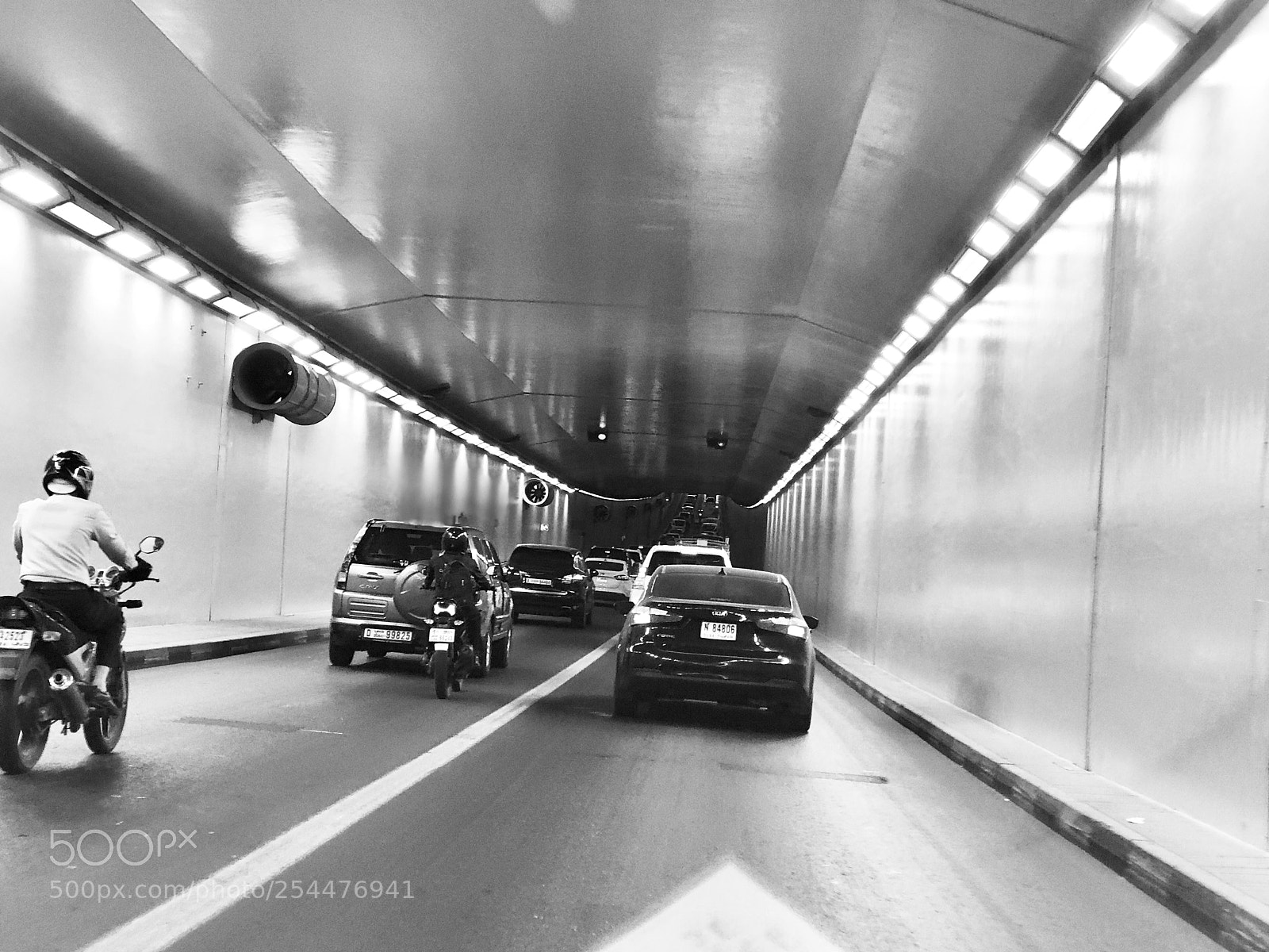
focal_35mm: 57
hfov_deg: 33.8
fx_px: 2090
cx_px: 634
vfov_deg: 25.7
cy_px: 476
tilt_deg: -3.1
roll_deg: -0.6
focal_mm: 6.6
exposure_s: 1/50
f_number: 2.8
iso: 50
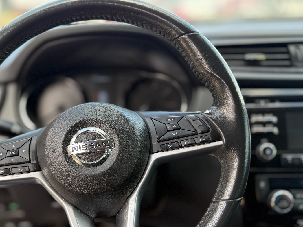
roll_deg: +1.0
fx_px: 289
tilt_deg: -22.8
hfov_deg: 54.2
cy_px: 141
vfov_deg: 42.6
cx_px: 100
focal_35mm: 33
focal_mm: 6.76
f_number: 1.78
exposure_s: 1/243
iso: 125
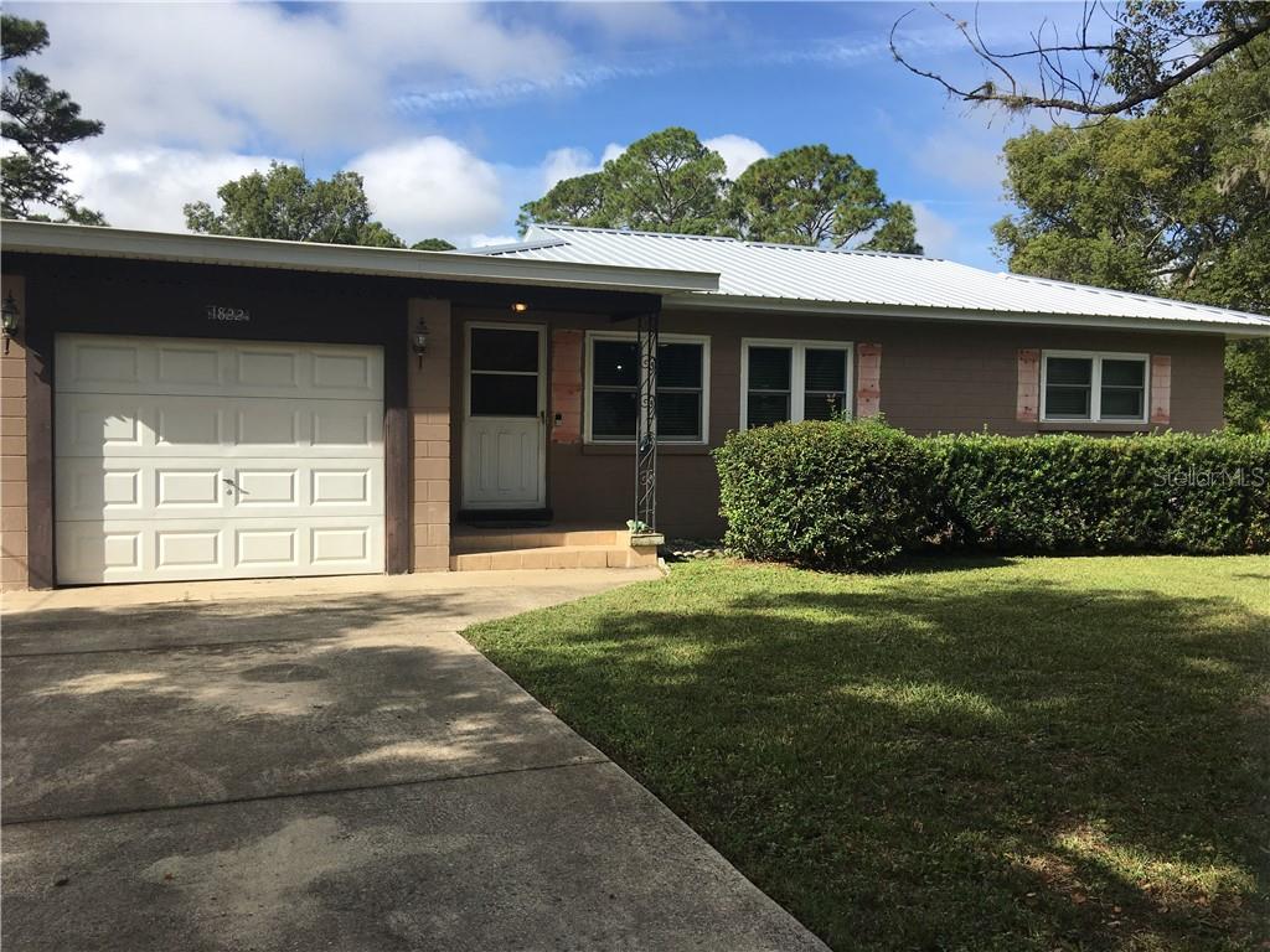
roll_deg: -0.7
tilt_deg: -1.2
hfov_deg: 61.7
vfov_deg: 48.2
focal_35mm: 29
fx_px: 1064
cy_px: 476
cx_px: 635
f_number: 2.2
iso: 25
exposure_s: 1/1538
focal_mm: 4.15
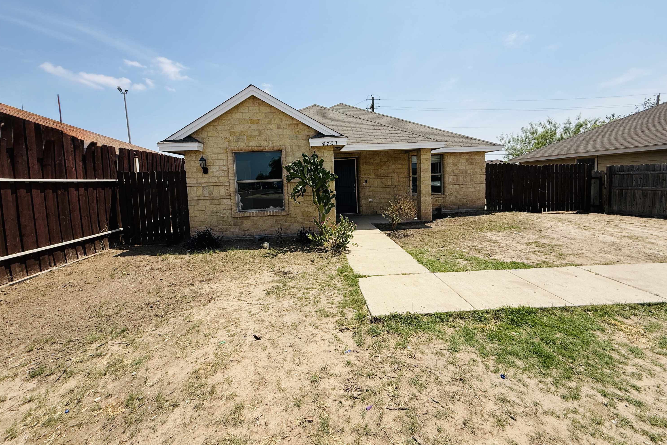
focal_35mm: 15
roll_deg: +2.4
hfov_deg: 100.4
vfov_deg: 77.1
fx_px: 278
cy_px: 199
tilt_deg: -3.6
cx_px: 330
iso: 50
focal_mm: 2.22
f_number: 2.2
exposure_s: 1/2410
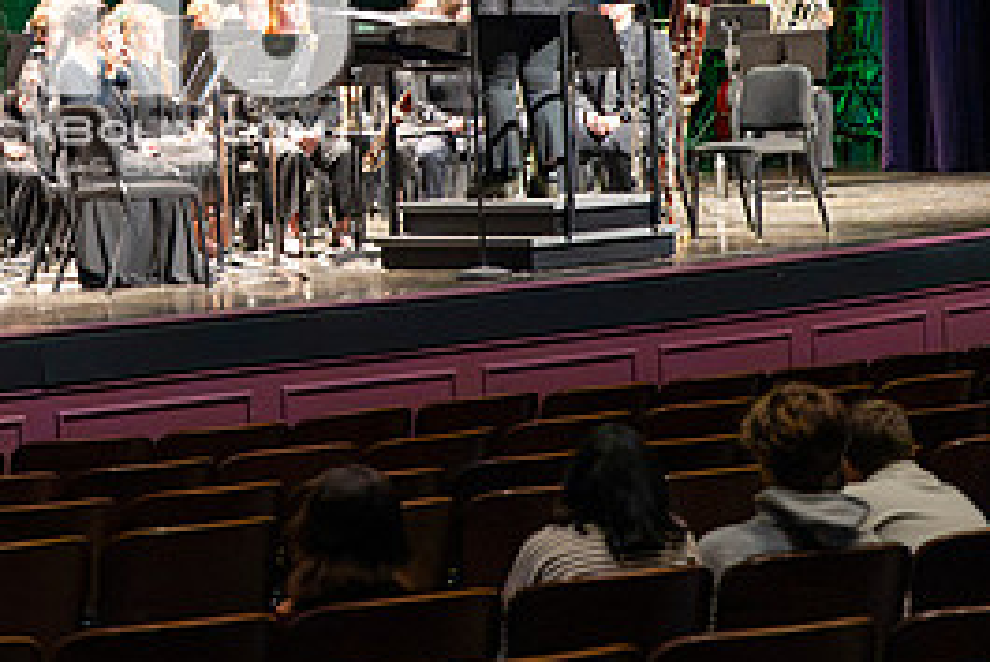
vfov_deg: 8.9
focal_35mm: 153
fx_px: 4210
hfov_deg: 13.3
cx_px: 67
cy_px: -2
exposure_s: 1/640
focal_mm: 70
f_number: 2.8
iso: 12800
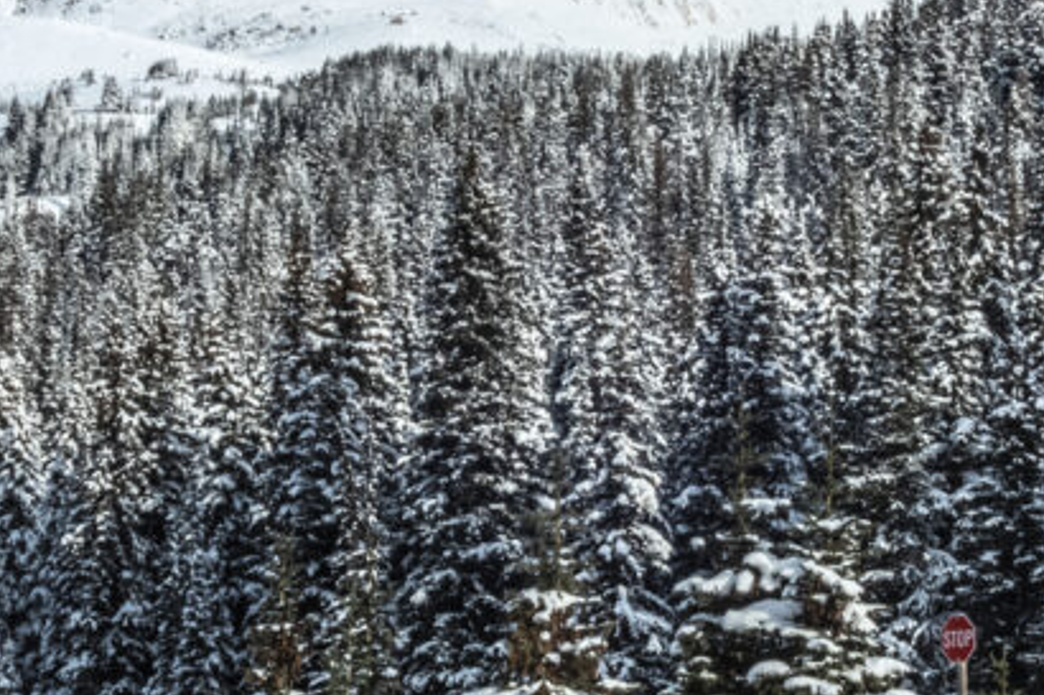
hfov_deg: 15.8
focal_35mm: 130
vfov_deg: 10.5
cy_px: 392
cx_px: 606
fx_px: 3768
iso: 100
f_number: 7.1
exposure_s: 1/160
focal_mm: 8.9
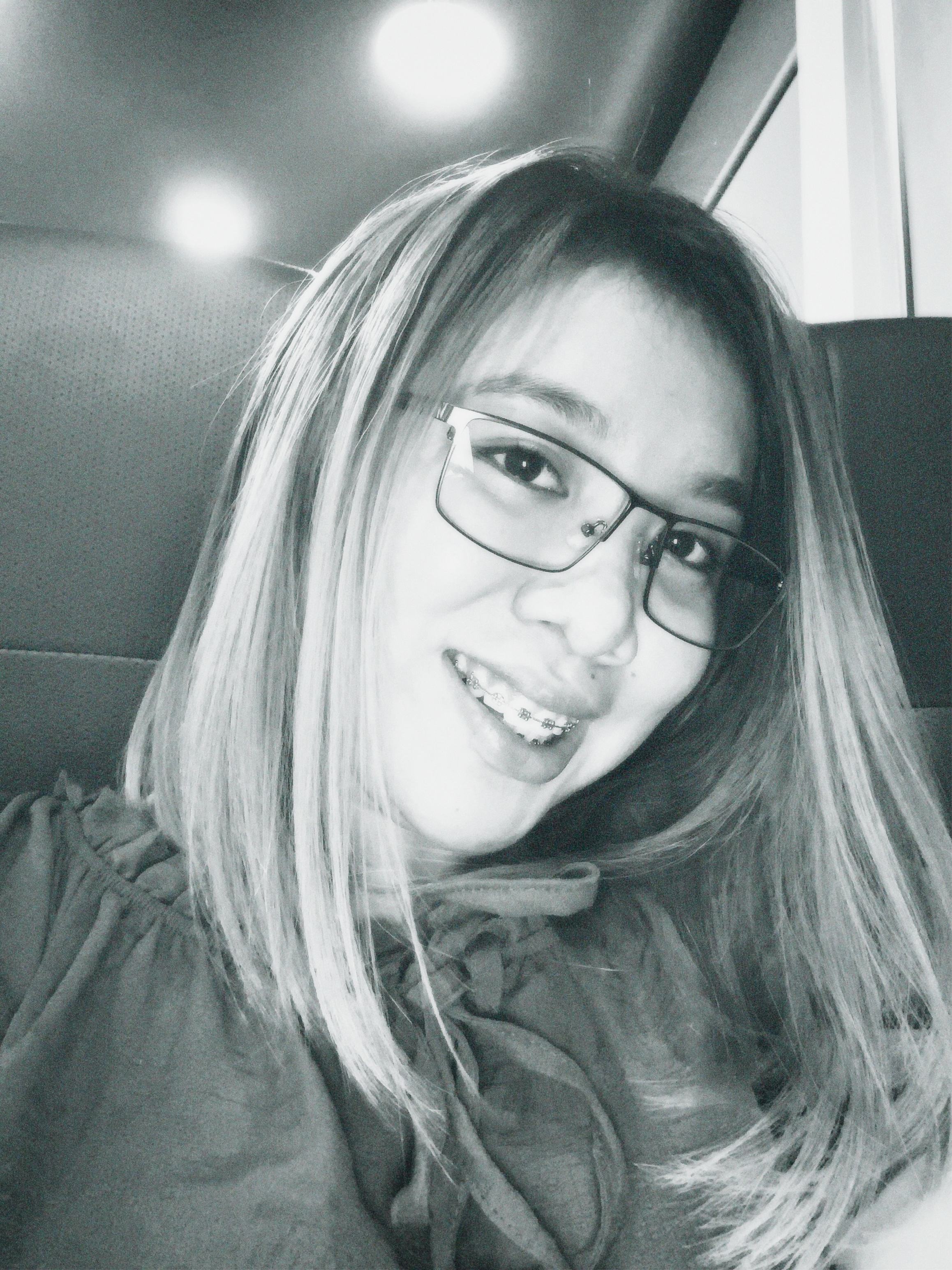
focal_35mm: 32
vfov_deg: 56.8
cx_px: 476
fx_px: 1173
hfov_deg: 44.2
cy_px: 635
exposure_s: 1/17
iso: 250
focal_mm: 2.87
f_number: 2.2
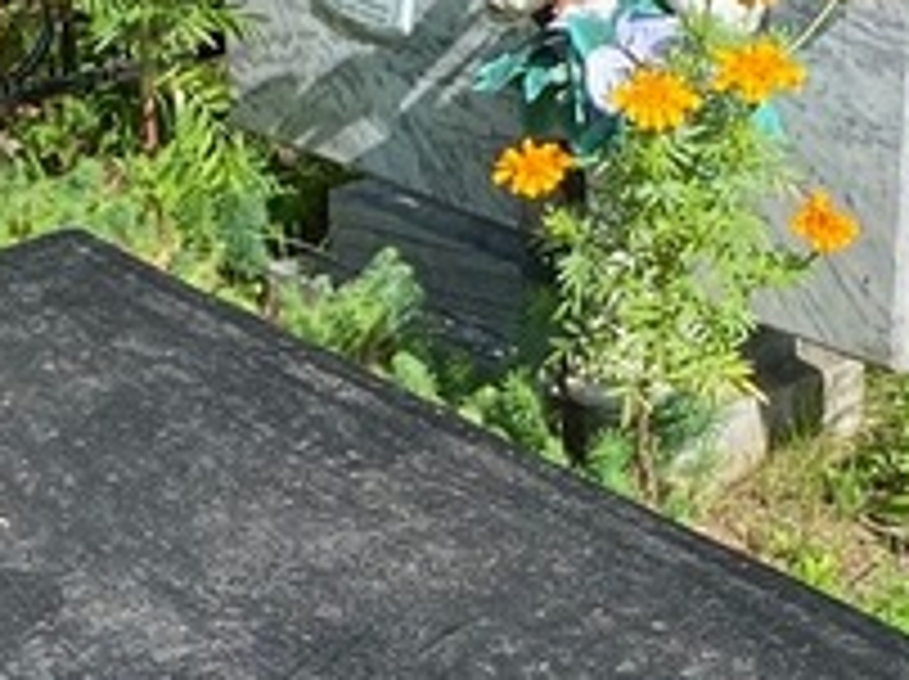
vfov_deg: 11.1
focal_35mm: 132
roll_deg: +2.0
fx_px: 3462
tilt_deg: -26.5
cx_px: 400
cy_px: 648
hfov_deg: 15.0
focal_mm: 4.25
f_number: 1.8
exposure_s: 1/1170
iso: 32
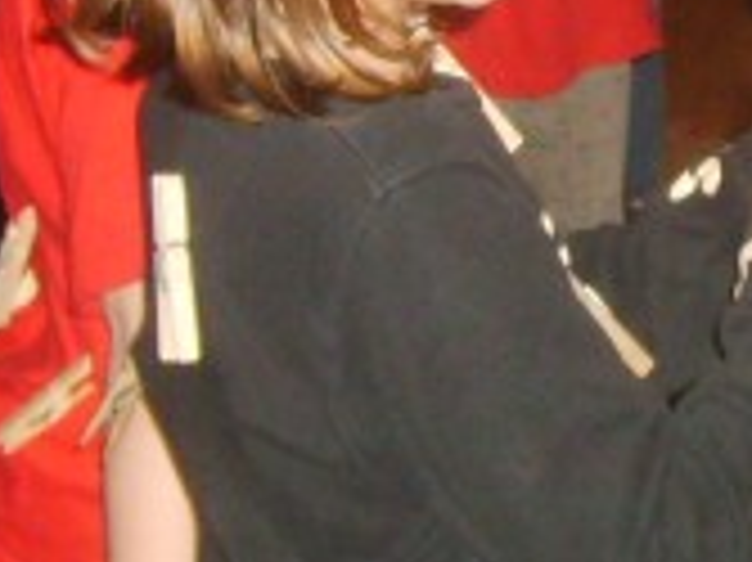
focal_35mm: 168
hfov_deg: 11.5
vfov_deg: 8.7
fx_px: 3647
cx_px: 977
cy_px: -72
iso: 180
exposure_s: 1/45
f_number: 2.8
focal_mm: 5.8
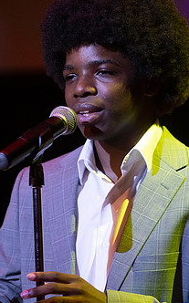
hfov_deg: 3.3
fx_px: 3253
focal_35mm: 394
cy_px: 152
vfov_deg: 5.3
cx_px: 111
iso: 1600
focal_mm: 190
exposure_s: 1/200
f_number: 2.8
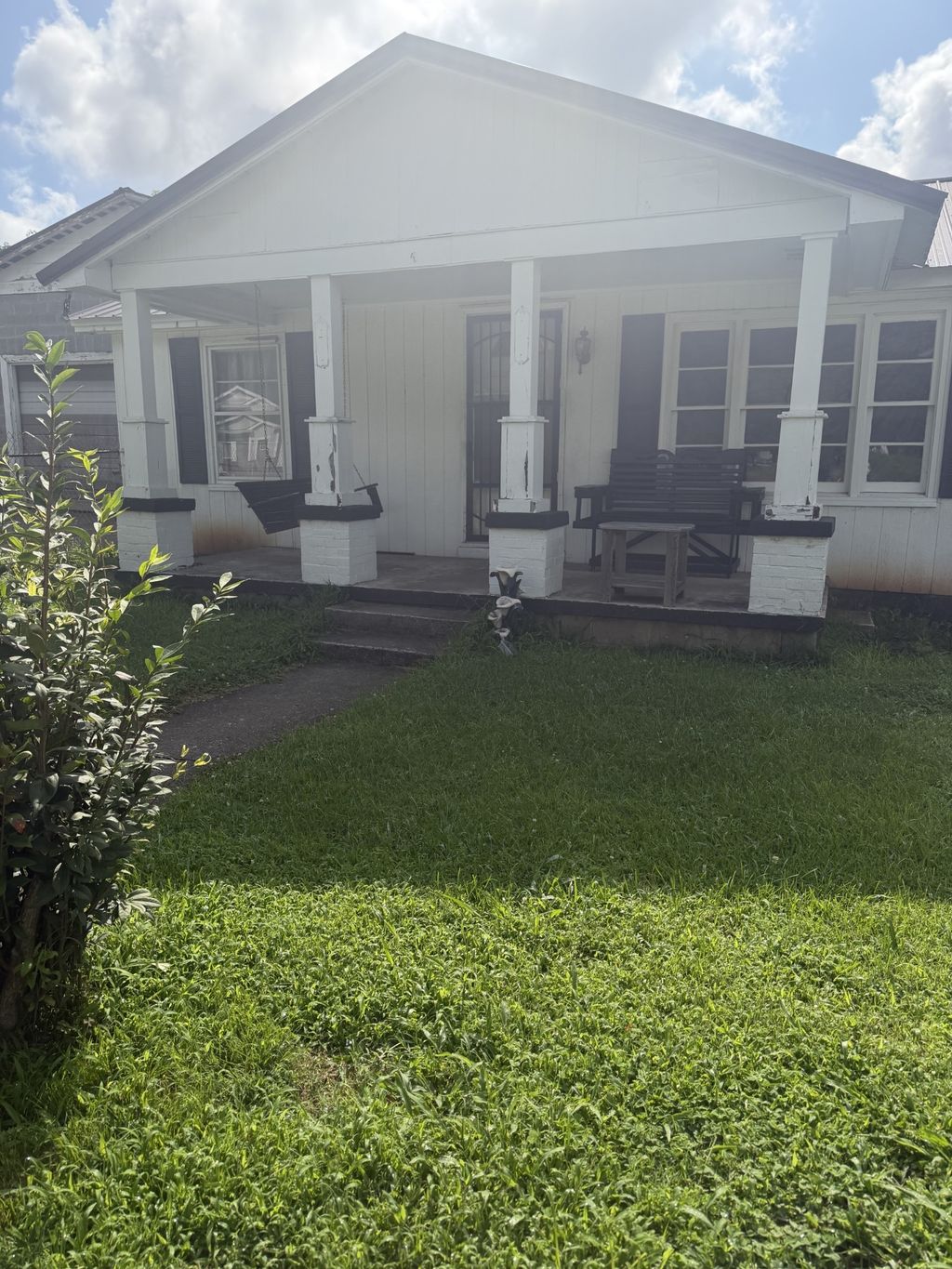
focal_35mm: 24
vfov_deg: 71.6
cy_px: 634
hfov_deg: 56.8
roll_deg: +0.1
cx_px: 476
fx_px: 880
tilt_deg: -12.4
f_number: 1.78
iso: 100
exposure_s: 1/5319
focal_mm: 6.76
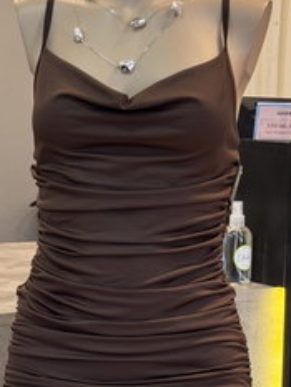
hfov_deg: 13.5
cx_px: 116
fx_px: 1232
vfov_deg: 17.9
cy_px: 194
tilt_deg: -5.4
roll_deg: -0.4
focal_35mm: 110
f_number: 1.78
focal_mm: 6.76
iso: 50
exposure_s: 1/50
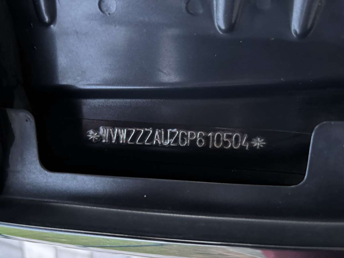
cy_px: 129
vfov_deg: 53.1
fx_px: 258
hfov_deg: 67.3
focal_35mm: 26
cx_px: 172
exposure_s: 1/26
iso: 1000
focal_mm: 5.96
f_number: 1.6
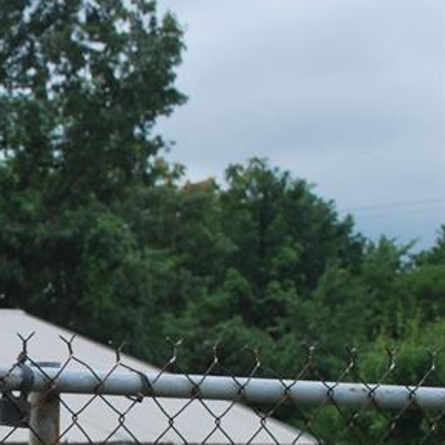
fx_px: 1833
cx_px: -339
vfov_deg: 13.6
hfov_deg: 12.7
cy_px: 489
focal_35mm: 126
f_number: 8
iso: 100
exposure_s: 1/250
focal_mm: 28
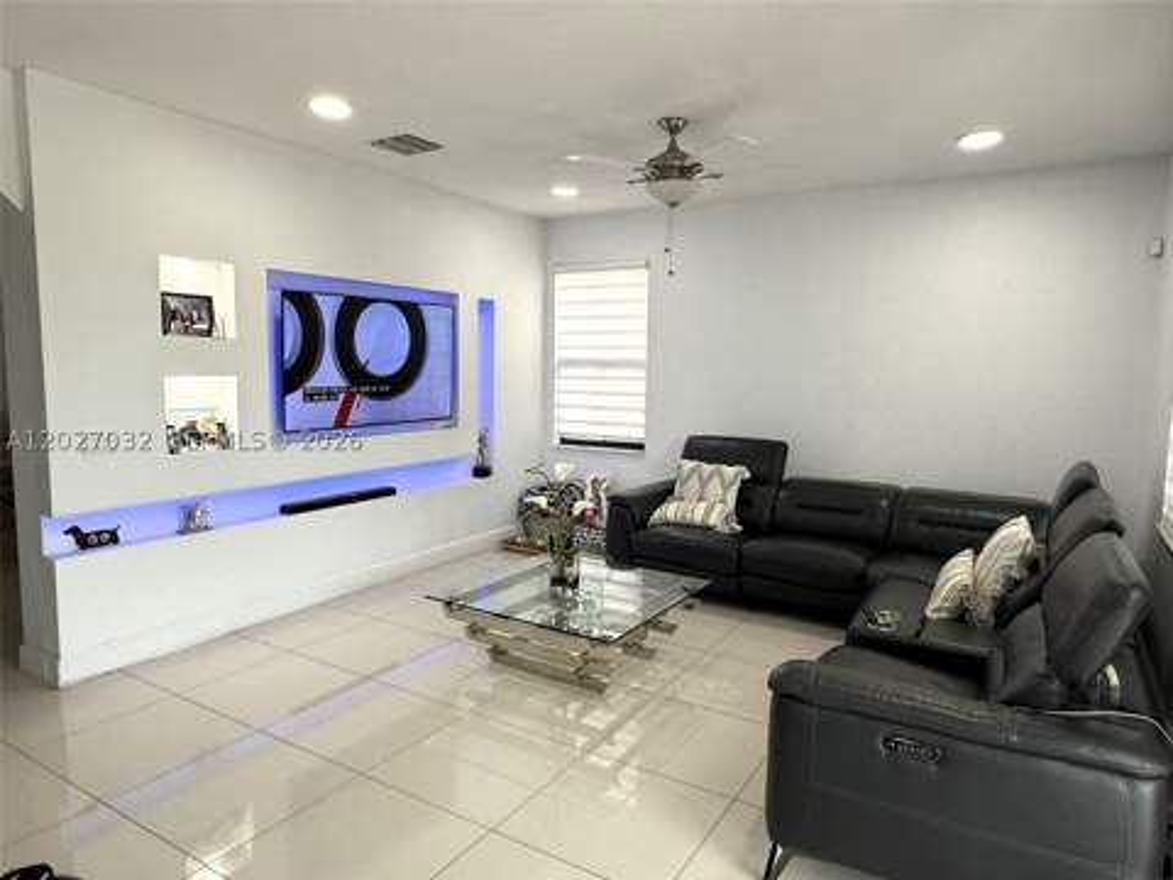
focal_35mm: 22
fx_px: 745
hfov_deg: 76.4
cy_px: 440
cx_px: 586
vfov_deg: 61.1
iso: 125
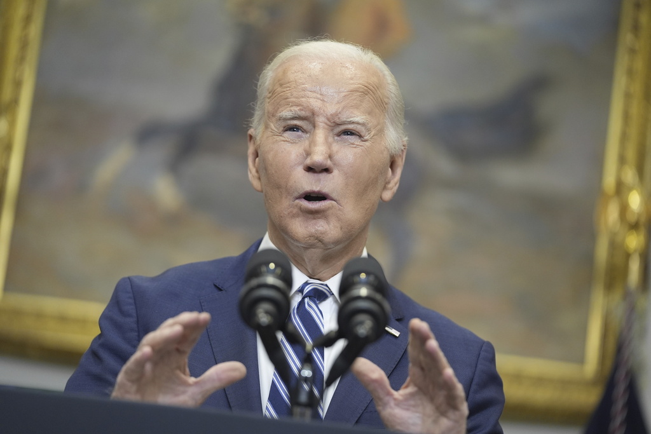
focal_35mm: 134
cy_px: 217
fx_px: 2423
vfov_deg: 10.2
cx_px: 326
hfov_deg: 15.3
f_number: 2.8
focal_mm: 134
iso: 2000
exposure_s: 1/200
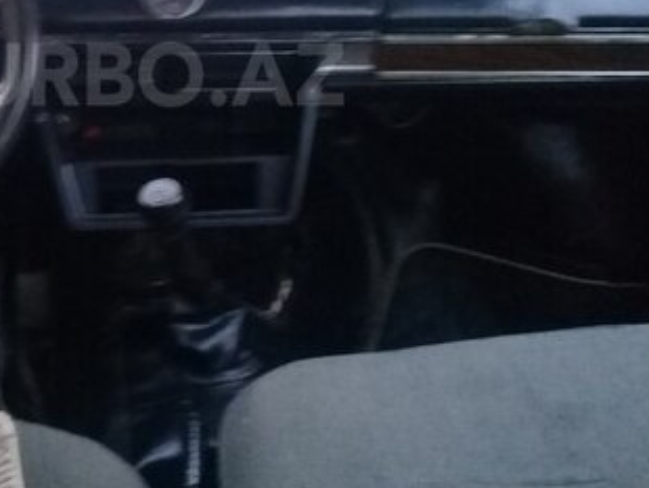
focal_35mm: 66
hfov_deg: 28.7
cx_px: 130
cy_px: 74
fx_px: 1238
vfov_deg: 21.9
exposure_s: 1/17
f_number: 2.2
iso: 500
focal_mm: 3.3
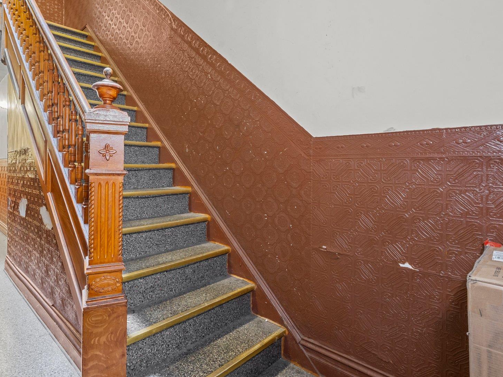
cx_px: 199
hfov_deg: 83.5
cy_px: 173
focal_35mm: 19
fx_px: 276
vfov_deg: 68.6
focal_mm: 14
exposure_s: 8
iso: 1000
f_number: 10
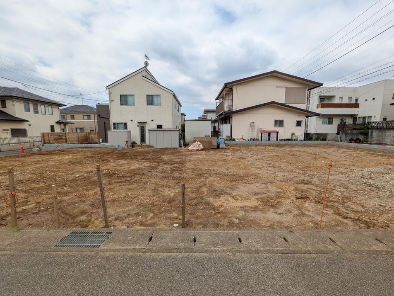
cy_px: 148
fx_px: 159
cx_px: 197
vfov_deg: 85.7
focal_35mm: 14
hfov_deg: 102.1
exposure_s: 1/2004
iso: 51
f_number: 2.2
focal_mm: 1.83
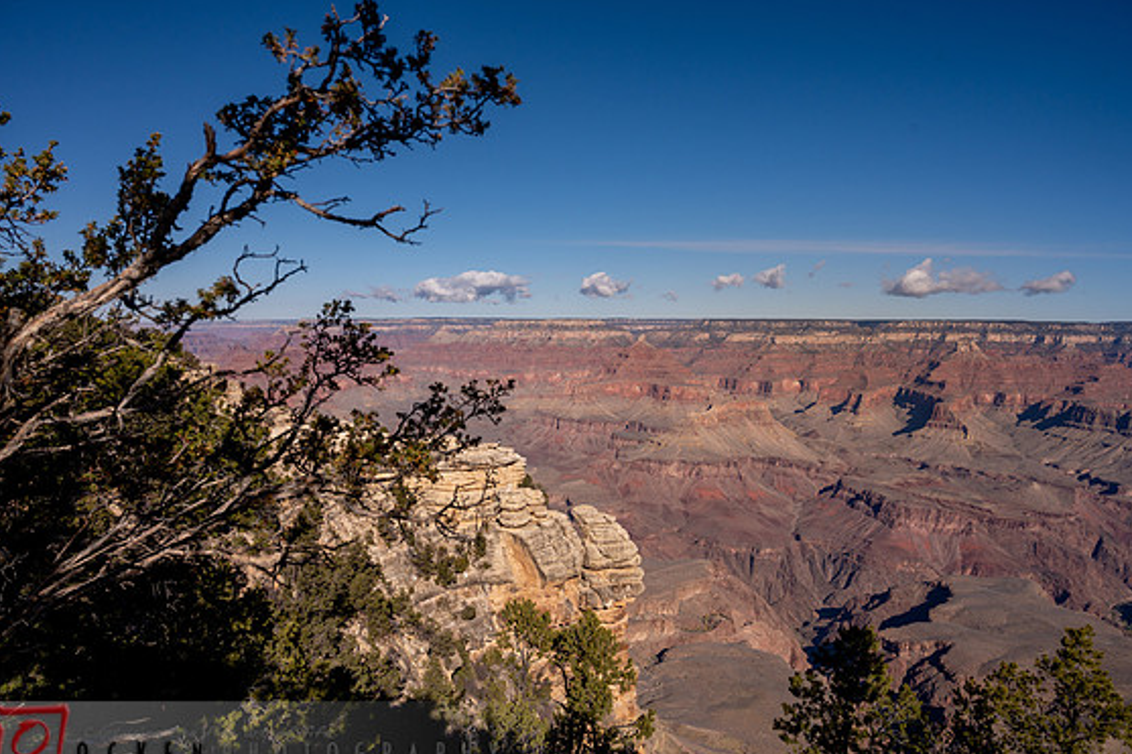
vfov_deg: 51.3
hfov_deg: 71.5
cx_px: 569
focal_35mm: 25
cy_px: 388
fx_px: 786
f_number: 8
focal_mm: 24
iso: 400
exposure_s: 1/1600
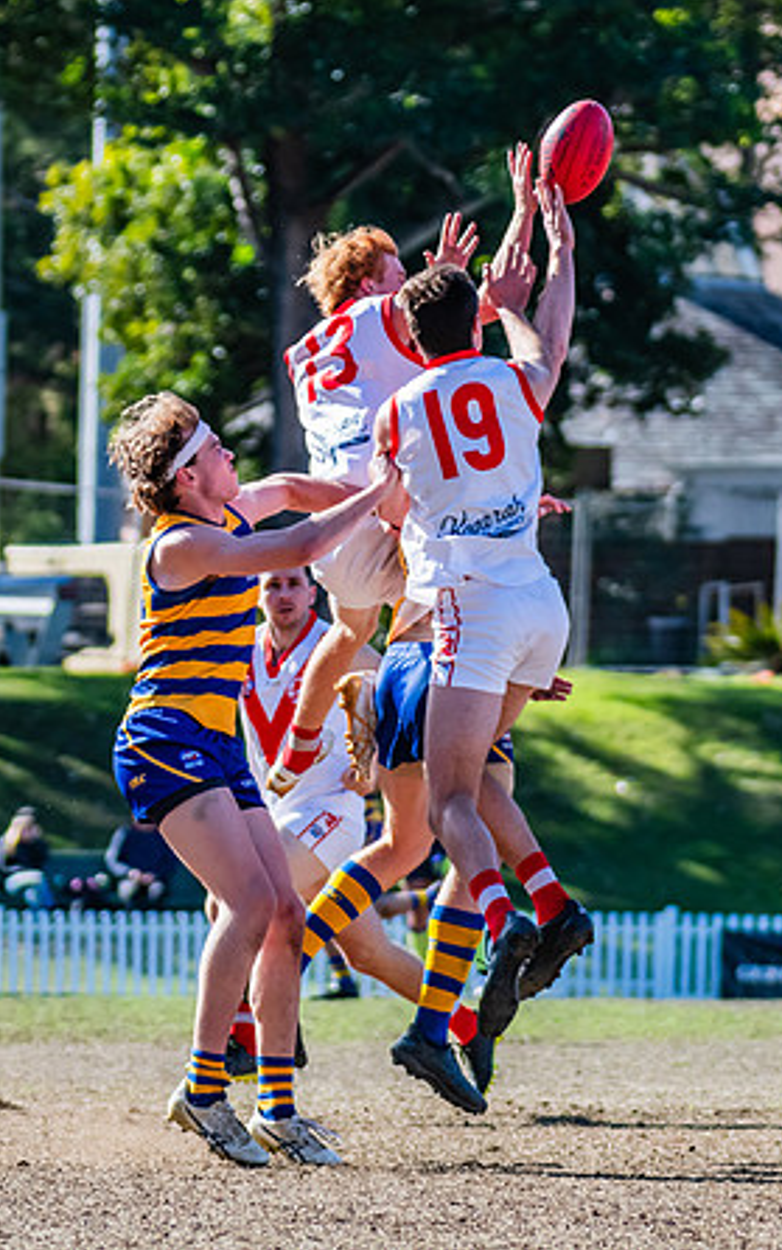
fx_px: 14551
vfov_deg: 4.9
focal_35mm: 427
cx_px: 362
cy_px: 616
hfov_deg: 3.1
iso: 1000
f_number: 5.6
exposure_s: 1/2000
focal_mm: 240
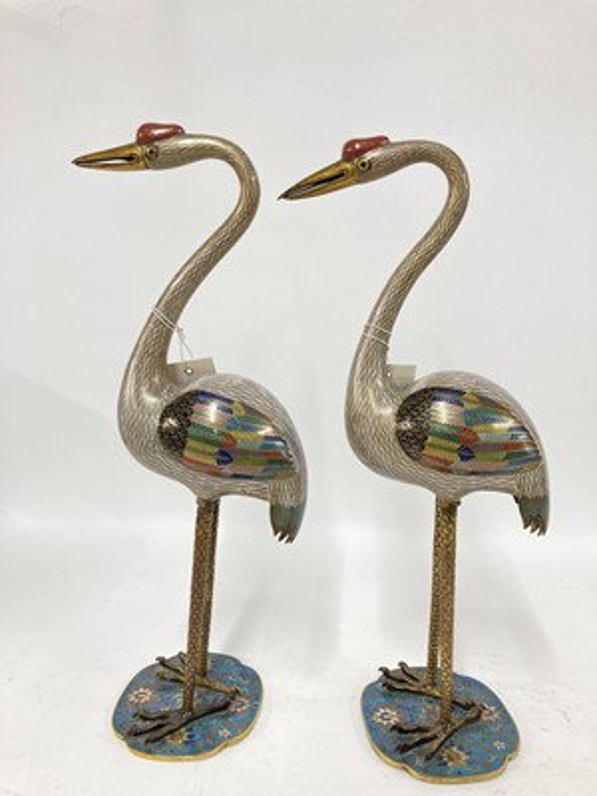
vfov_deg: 63.4
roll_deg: +1.0
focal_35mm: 28
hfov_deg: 49.7
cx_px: 298
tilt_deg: -10.8
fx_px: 644
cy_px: 398
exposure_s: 1/50
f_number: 1.8
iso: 80
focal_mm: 3.99
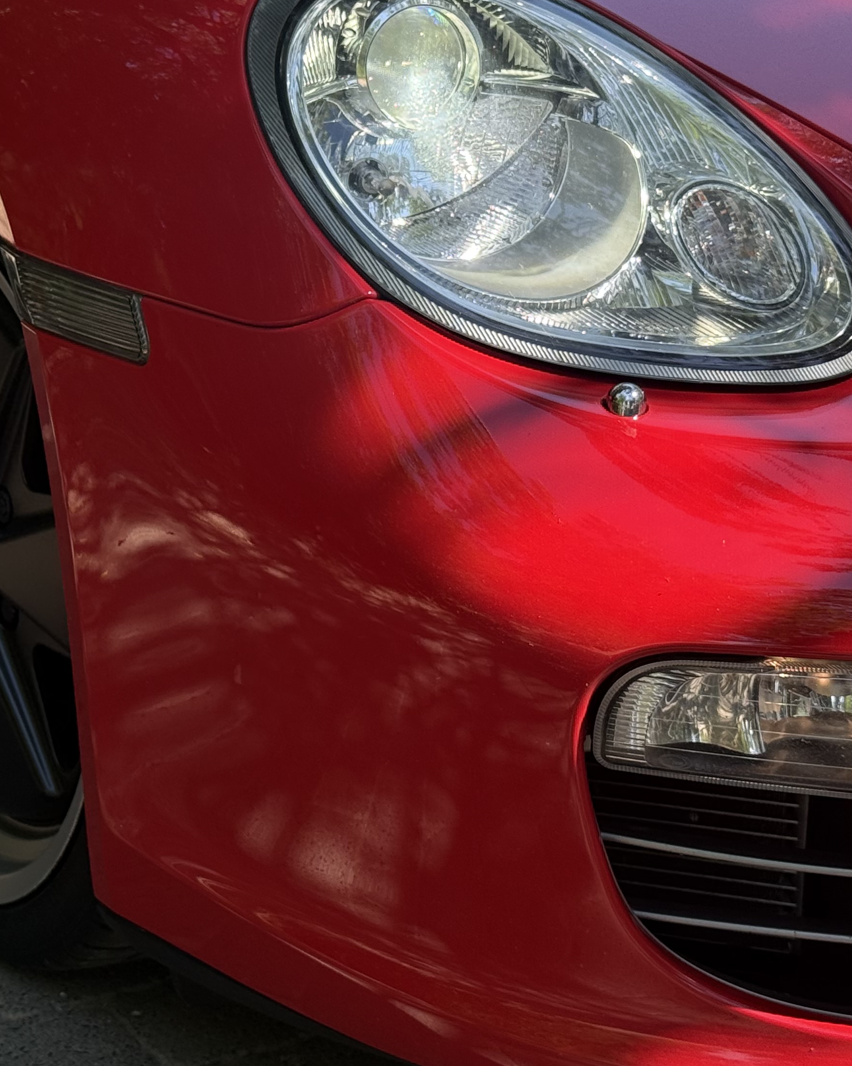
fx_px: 2711
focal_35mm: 86
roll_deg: +2.3
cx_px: 84
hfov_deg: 17.6
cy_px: 393
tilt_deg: -14.3
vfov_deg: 22.2
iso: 100
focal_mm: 6.76
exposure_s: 1/794
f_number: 1.78
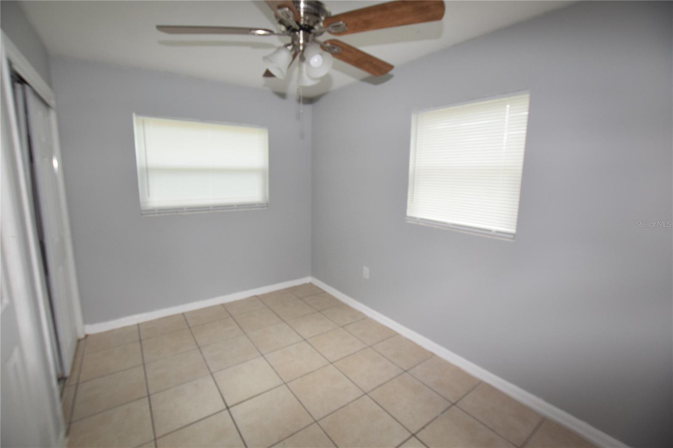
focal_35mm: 15
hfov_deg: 100.4
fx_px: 280
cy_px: 224
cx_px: 336
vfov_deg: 77.3
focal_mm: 10
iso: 800
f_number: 5
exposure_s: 1/100
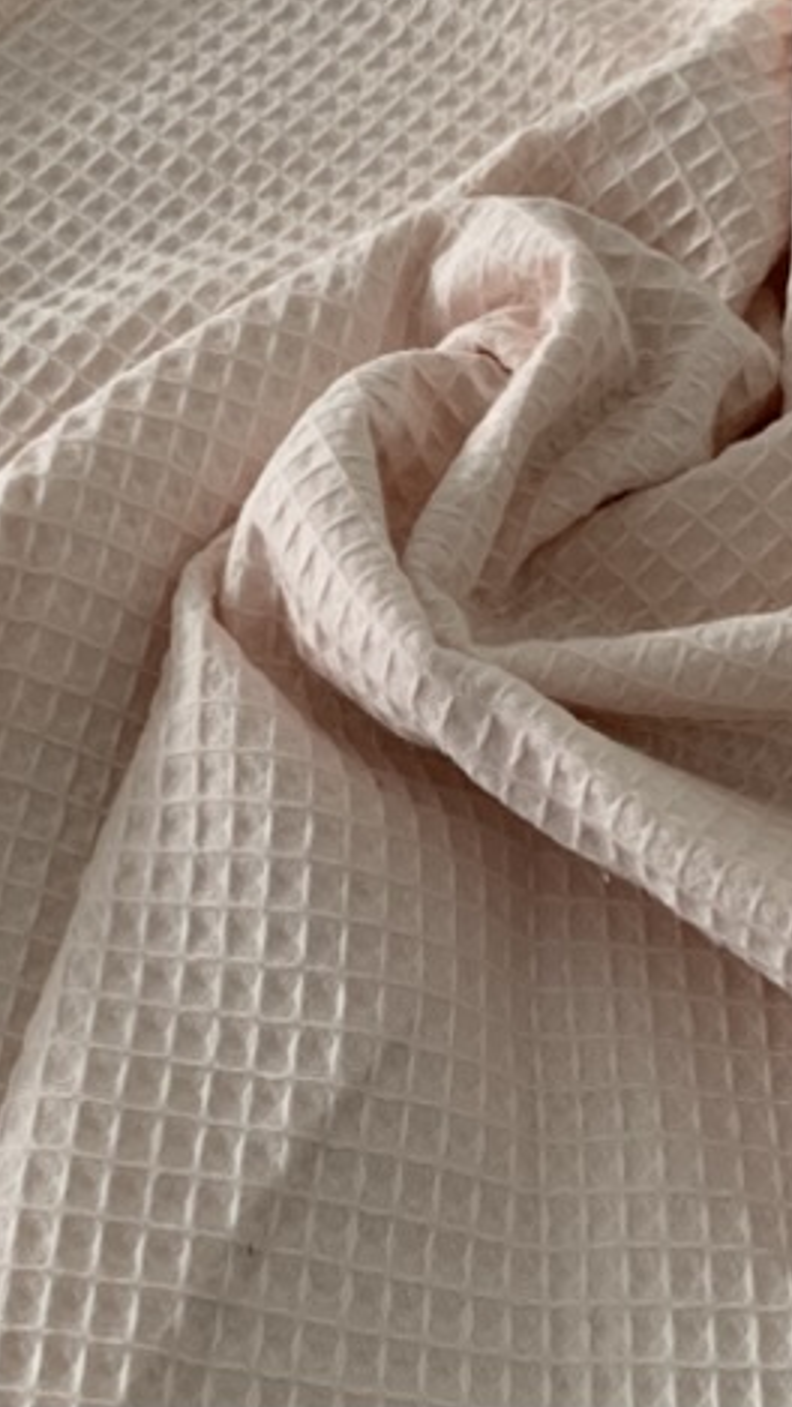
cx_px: 396
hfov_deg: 40.2
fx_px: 1082
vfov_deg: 66.1
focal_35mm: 29
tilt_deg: -57.4
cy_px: 696
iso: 200
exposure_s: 1/60
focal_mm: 4.25
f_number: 1.8
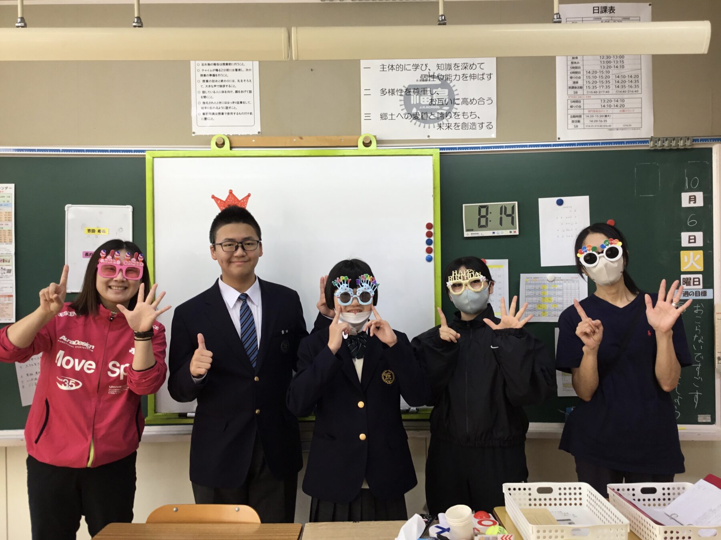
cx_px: 360
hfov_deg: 58.4
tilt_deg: +0.3
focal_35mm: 31
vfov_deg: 45.4
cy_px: 270
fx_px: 646
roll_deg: +0.1
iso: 32
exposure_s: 1/50
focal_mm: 3.3
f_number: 2.4
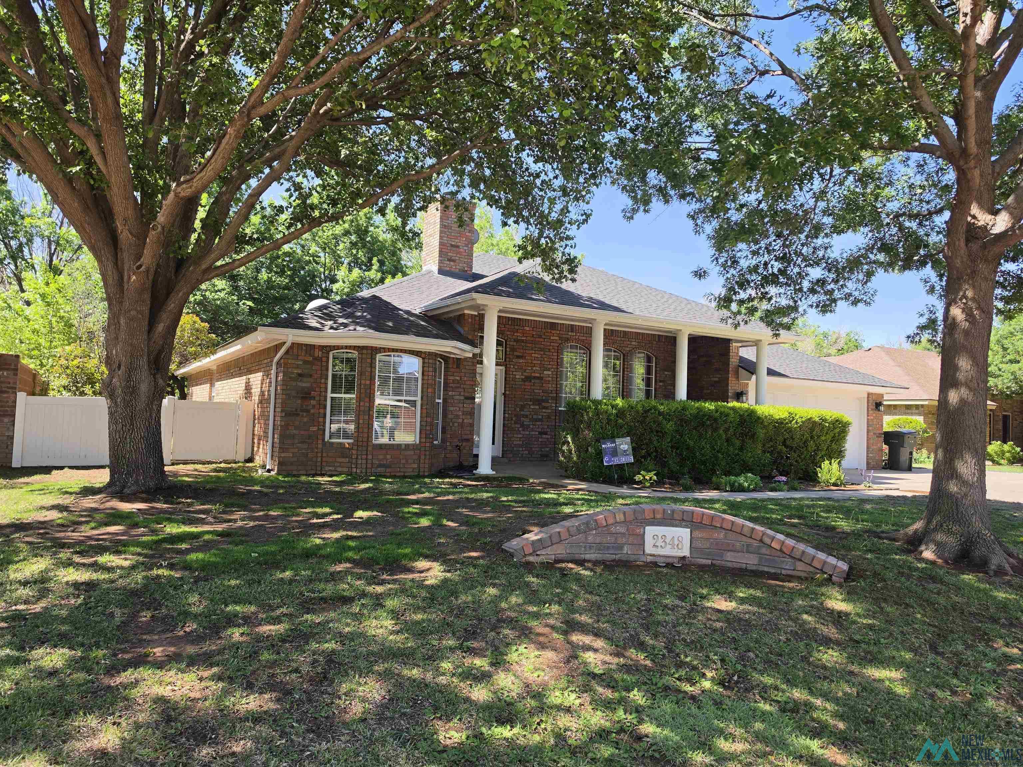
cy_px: 384
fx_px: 680
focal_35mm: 23
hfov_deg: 73.9
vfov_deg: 58.9
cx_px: 512
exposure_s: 1/2302
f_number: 1.4
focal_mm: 6.5
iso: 64
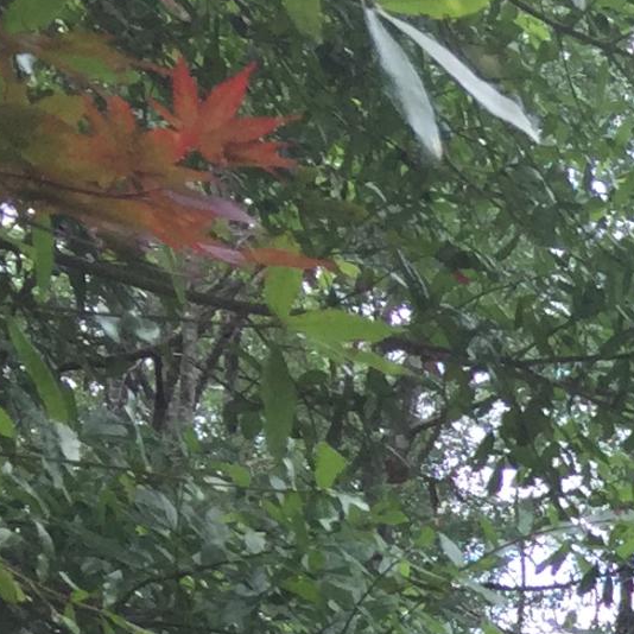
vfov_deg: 11.2
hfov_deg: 9.9
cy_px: 1166
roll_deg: -3.1
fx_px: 2984
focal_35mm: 144
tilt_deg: +3.7
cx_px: 1745
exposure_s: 1/220
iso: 32
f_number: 2.2
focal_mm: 4.15
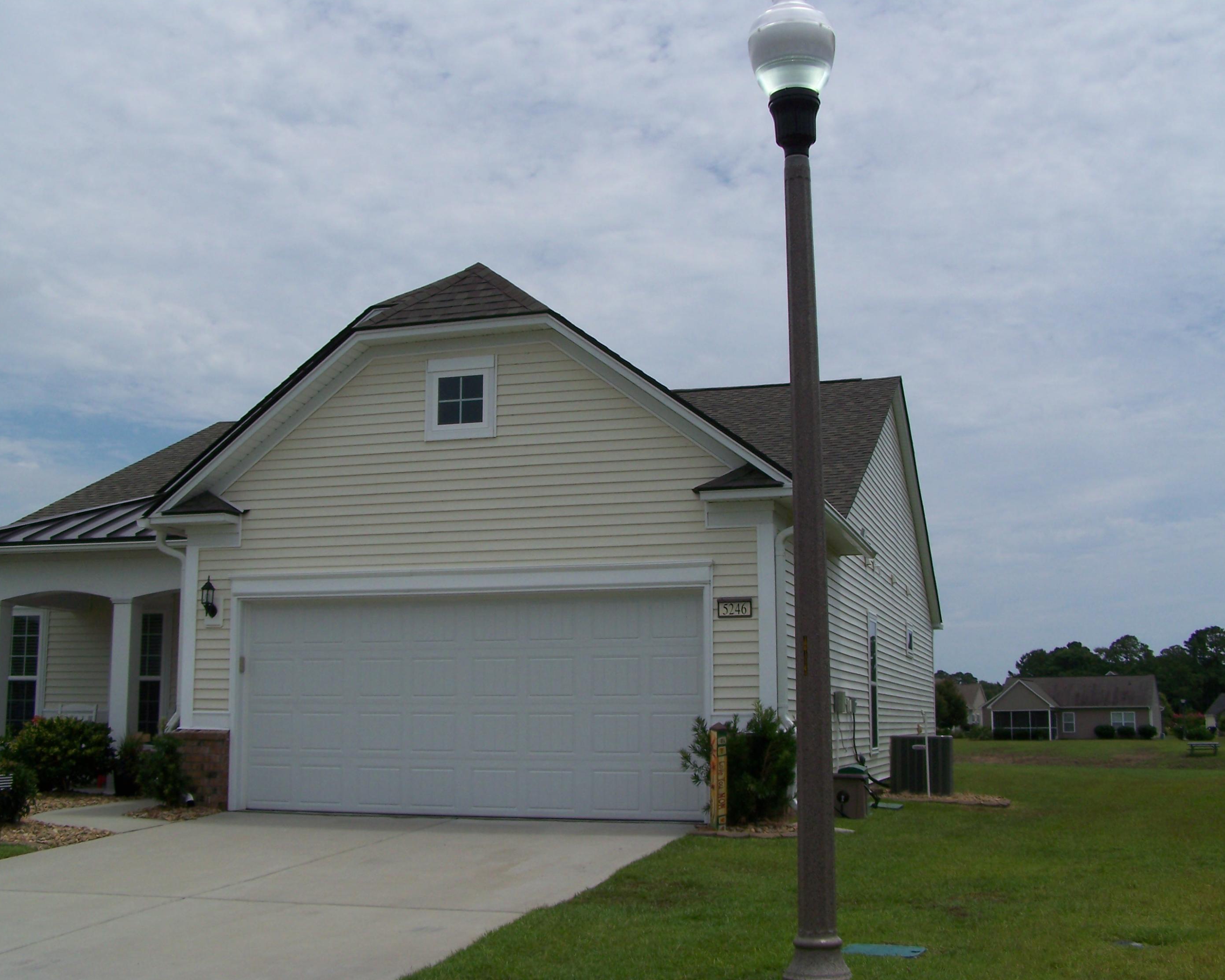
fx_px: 1450
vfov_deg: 37.3
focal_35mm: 40
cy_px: 491
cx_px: 594
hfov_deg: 45.8
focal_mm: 6.3
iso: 64
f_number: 5.6
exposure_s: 1/800
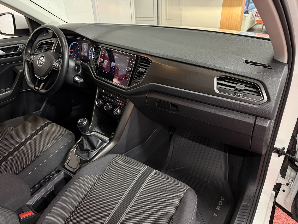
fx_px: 207
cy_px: 112
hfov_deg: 71.6
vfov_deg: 56.8
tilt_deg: -30.5
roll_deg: +2.8
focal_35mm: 24
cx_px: 149
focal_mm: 6.76
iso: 320
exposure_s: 1/50
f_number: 1.78
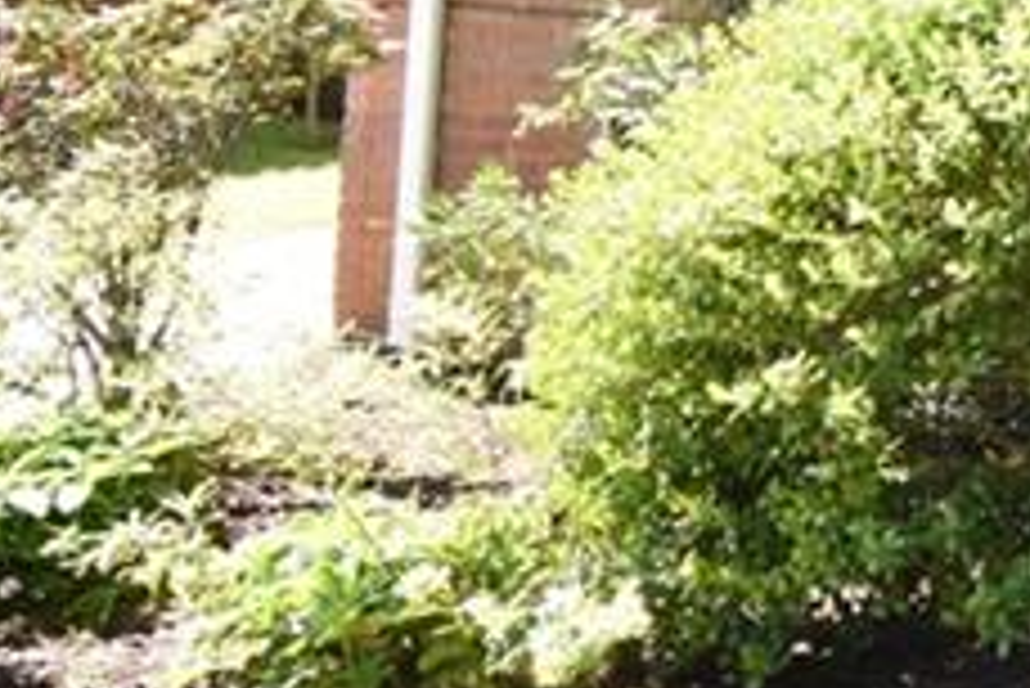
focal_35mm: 87
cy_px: -171
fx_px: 2497
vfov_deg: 15.1
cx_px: 2060
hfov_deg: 17.1
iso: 100
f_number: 5
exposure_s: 1/60
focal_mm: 13
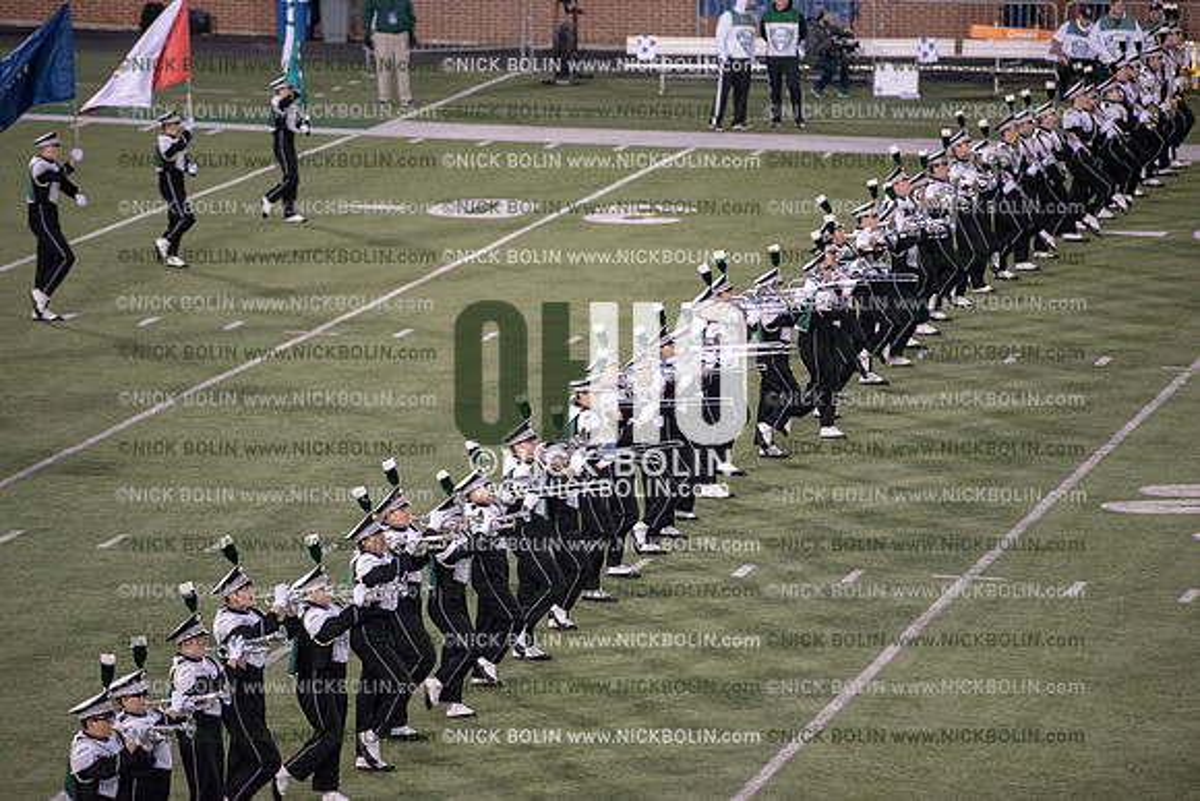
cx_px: 600
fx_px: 6668
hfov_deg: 10.3
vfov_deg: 6.9
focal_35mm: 200
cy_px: 400
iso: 5000
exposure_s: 1/1250
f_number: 3.2
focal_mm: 200
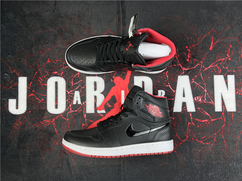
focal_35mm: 28
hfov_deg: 63.4
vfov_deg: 49.8
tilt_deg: -88.4
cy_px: 90
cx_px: 121
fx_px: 196
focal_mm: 3.99
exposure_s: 1/33
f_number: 1.8
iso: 32
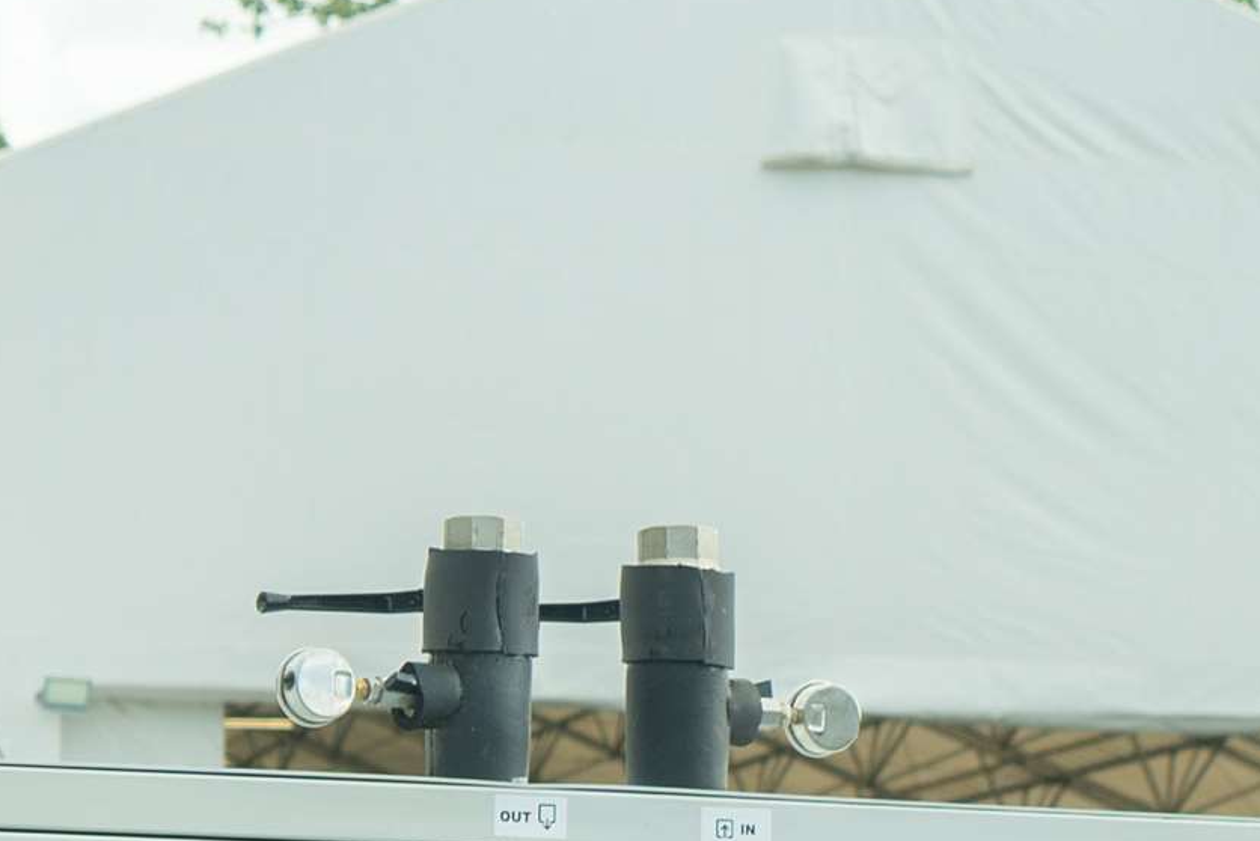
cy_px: 1598
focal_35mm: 178
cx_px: 309
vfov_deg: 7.5
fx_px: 6232
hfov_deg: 11.5
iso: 100
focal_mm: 36
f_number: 4
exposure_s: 1/200
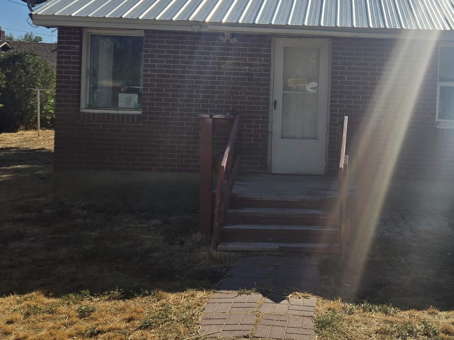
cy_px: 105
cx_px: 323
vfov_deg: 32.5
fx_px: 577
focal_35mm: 44
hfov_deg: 42.0
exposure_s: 1/6836
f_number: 1.8
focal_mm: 5.4
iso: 25
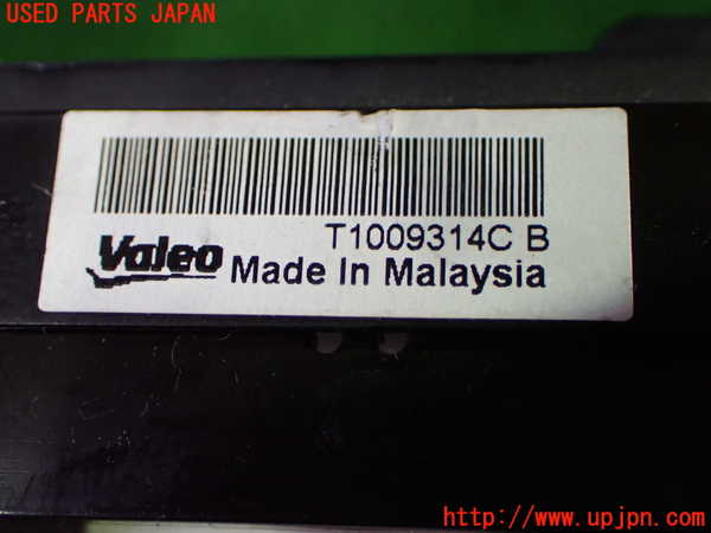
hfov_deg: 35.5
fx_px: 1109
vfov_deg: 27.0
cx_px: 356
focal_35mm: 54
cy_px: 266
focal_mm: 9.65
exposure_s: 1/60
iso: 800
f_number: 3.3
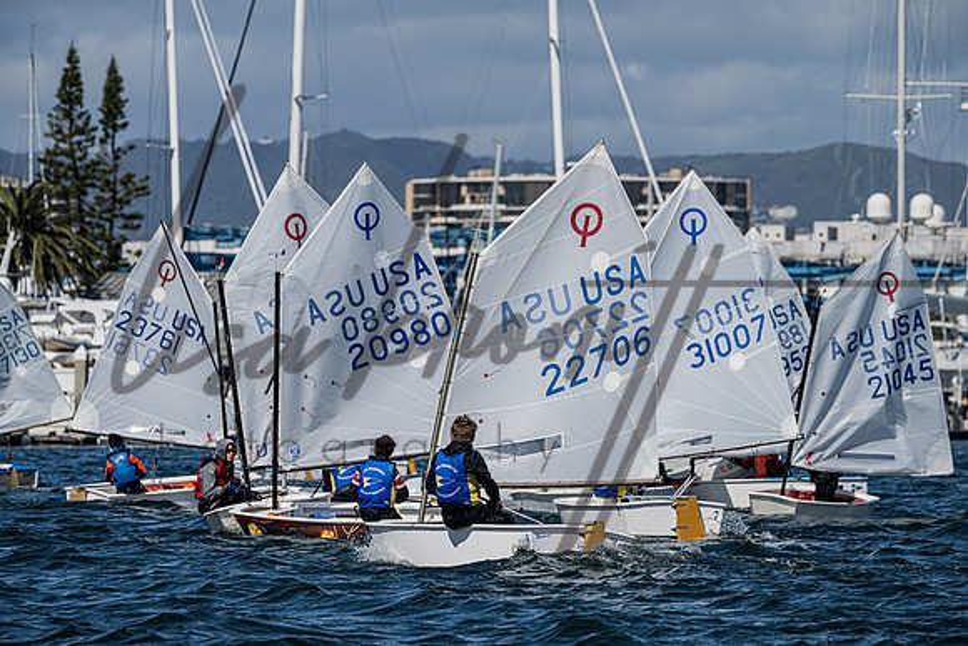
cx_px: 484
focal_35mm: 310
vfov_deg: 4.4
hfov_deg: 6.6
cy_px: 323
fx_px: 8337
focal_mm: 310
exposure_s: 1/1600
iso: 320
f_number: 10
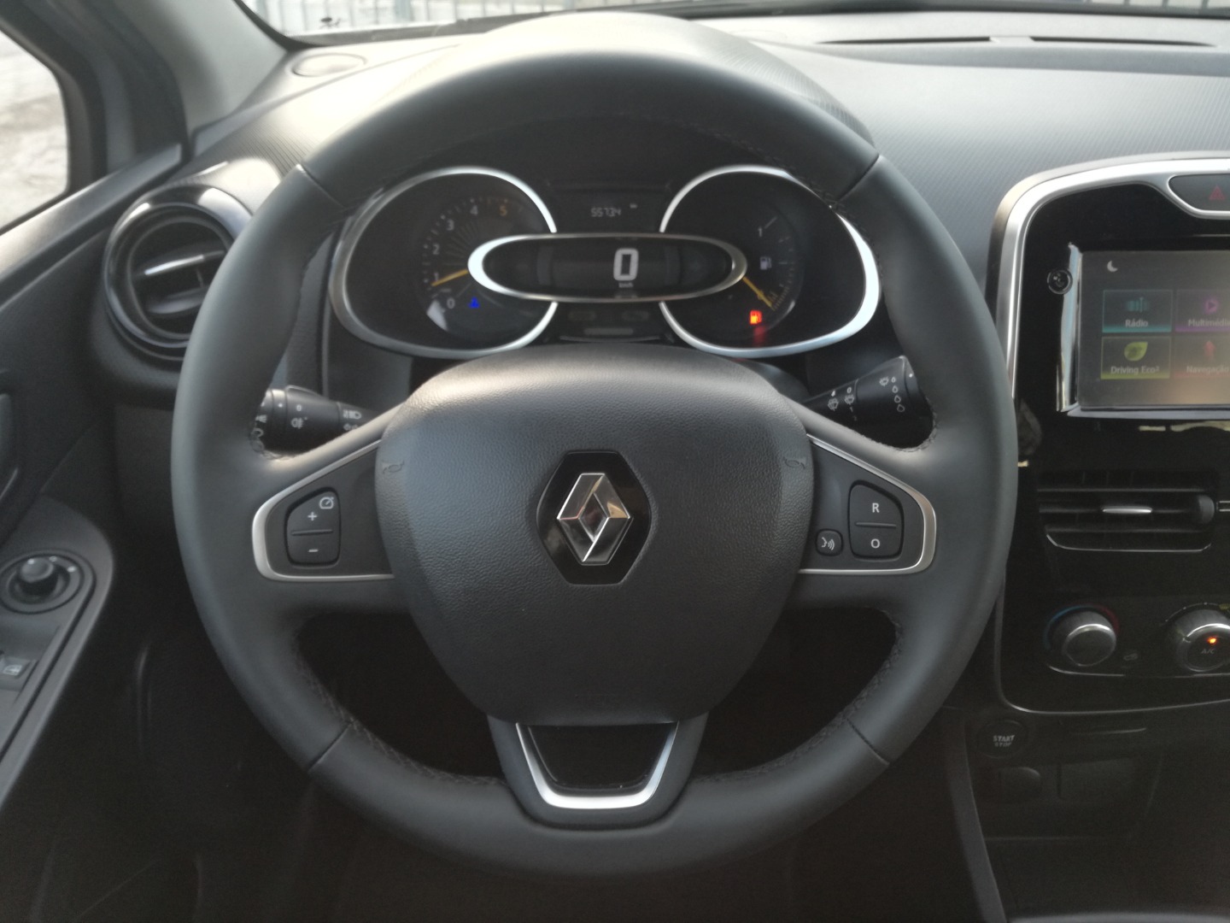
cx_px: 615
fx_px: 959
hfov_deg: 65.3
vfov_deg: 51.4
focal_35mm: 27
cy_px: 462
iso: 64
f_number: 2
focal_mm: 3.79
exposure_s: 1/50
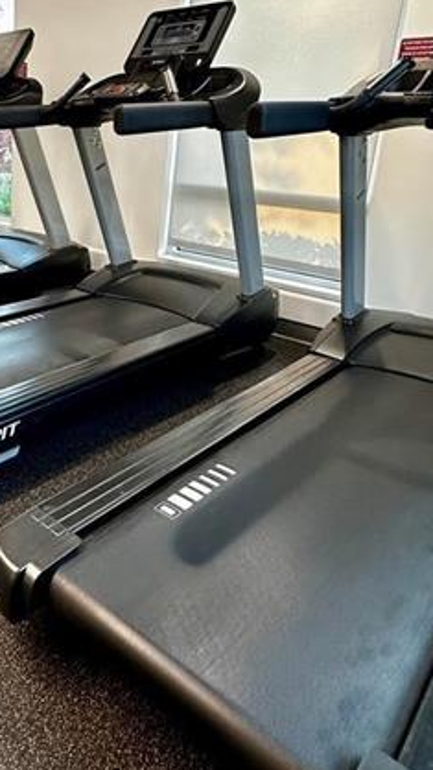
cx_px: 94
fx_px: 572
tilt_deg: -16.5
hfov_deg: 40.0
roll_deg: -3.6
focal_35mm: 28
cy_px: 308
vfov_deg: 67.3
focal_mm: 2.22
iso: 250
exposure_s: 1/75
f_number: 2.2
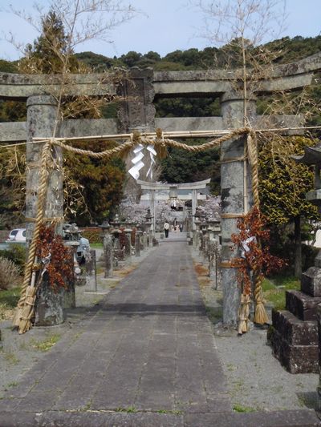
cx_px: 160
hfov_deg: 32.2
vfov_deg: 42.1
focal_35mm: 45
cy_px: 214
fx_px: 556
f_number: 9.2
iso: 400
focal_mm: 8.1
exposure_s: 1/640
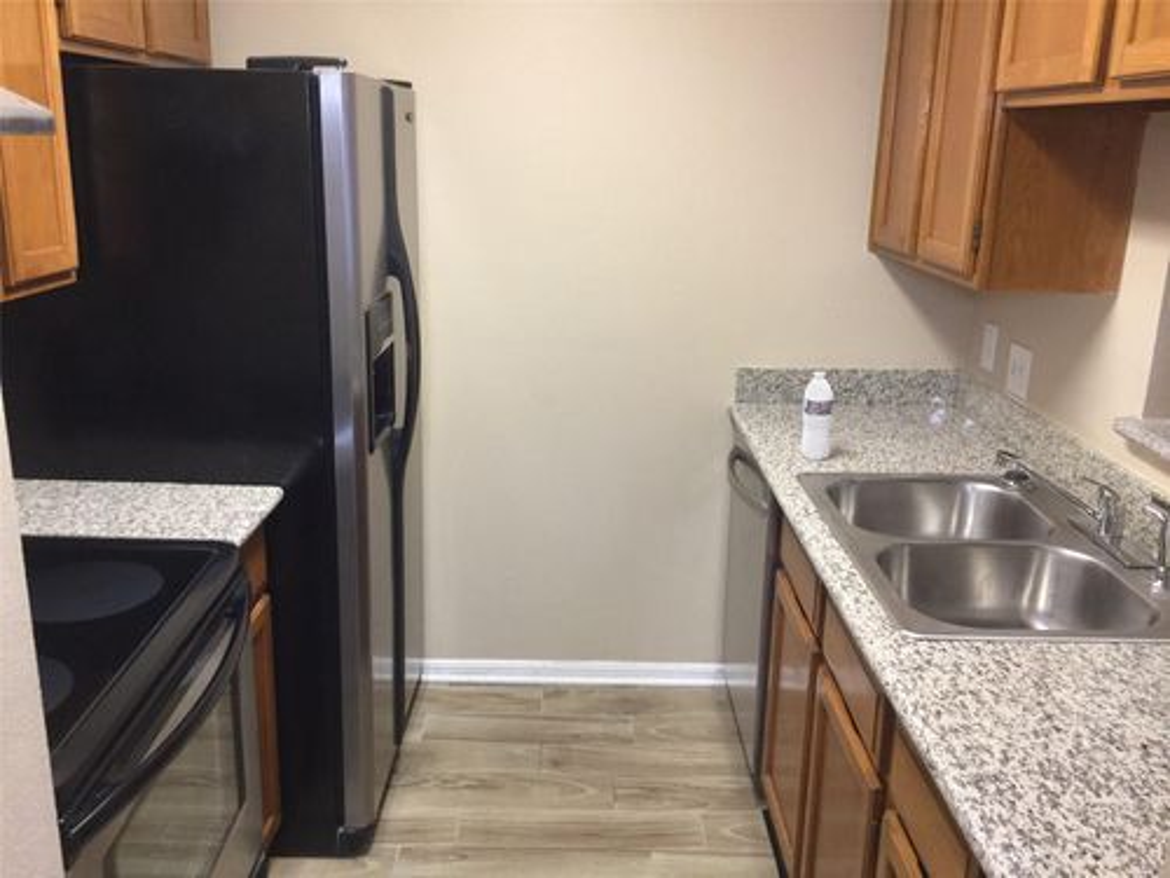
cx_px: 585
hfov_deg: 58.4
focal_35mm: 31
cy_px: 439
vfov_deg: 45.4
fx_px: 1048
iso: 125
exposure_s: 1/30
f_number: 2.4
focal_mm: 3.3
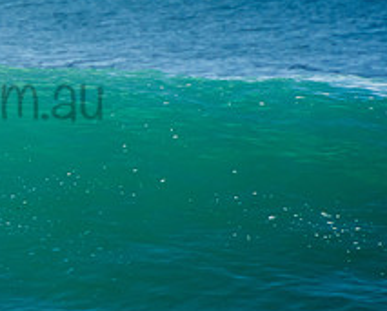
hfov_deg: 1.3
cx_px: -89
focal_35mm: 1532
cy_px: 77
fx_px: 17571
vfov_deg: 1.0
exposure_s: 1/2000
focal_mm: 400
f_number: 5.6
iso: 360
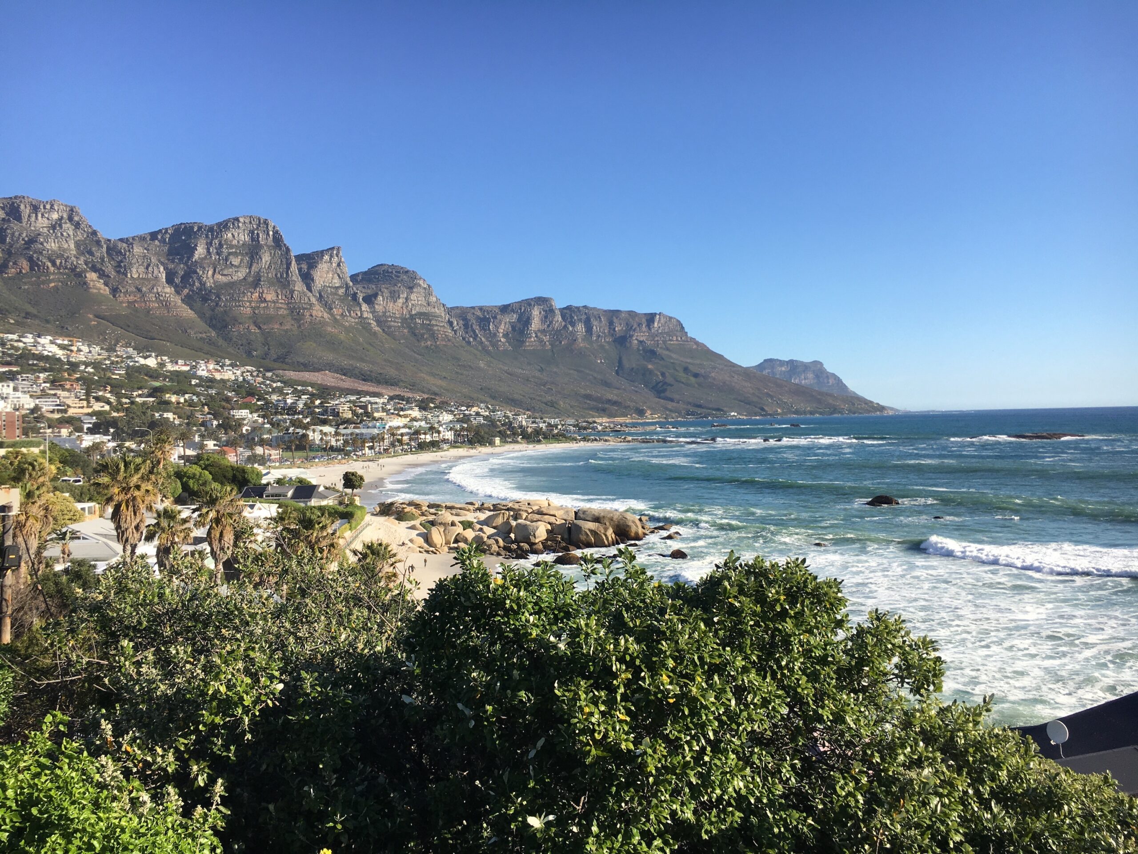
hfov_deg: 61.7
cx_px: 569
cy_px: 427
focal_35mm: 29
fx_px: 953
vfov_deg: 48.2
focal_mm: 4.15
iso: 25
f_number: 2.2
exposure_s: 1/1304
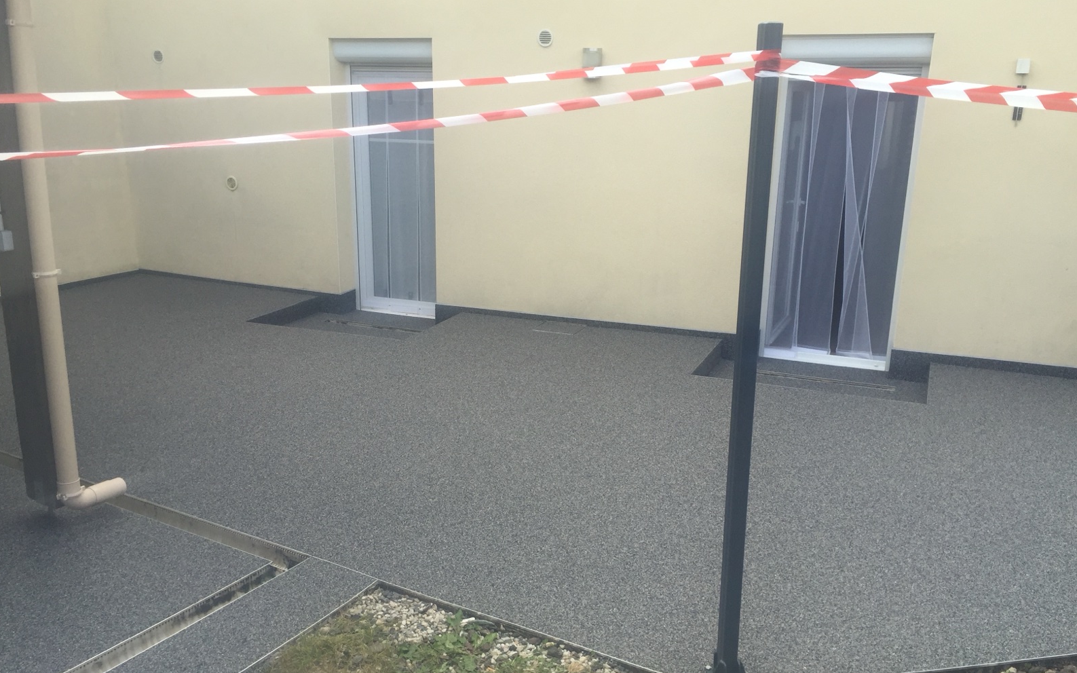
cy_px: 349
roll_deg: -2.0
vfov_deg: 40.6
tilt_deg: -16.3
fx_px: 910
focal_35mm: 31
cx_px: 536
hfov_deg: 61.2
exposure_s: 1/581
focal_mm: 4.15
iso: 32
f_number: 2.2
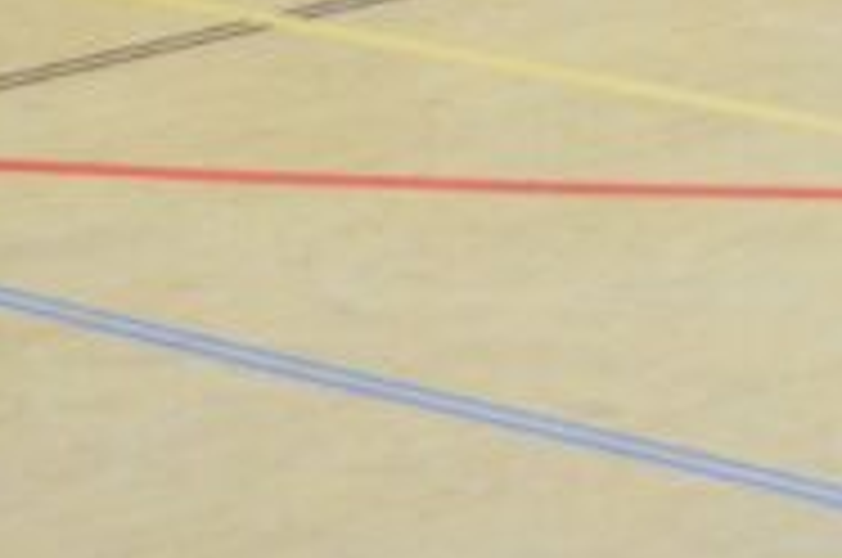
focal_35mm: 246
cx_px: 779
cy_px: -932
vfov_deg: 5.3
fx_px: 5744
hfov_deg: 8.4
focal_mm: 30
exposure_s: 1/500
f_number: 4.5
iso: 1600
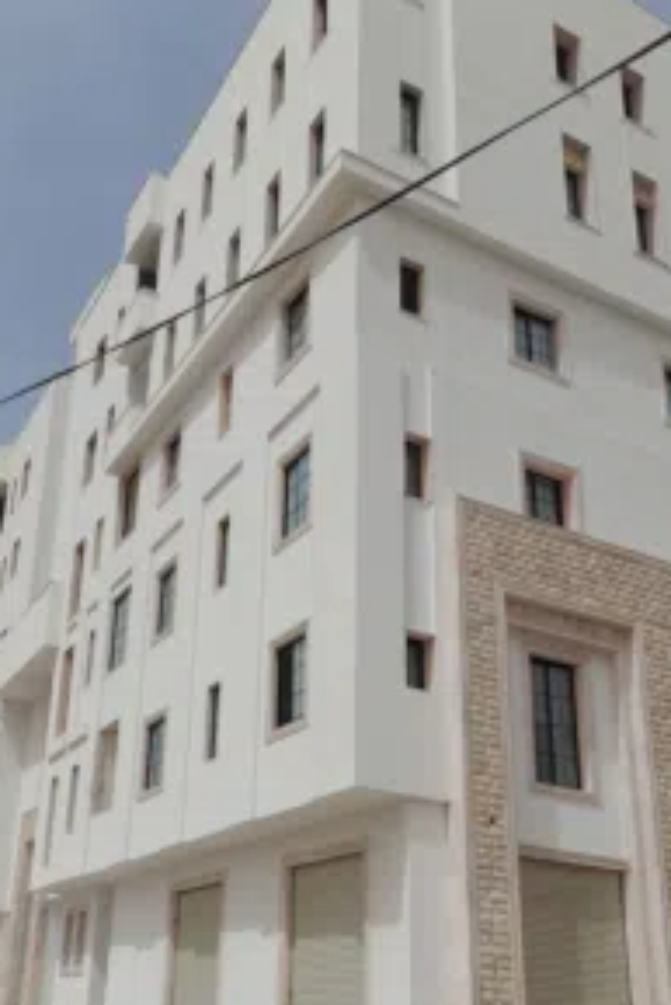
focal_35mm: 36
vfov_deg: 52.3
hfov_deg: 36.8
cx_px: 264
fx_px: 1005
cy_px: 654
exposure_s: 1/1616
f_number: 2
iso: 20
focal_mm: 4.6
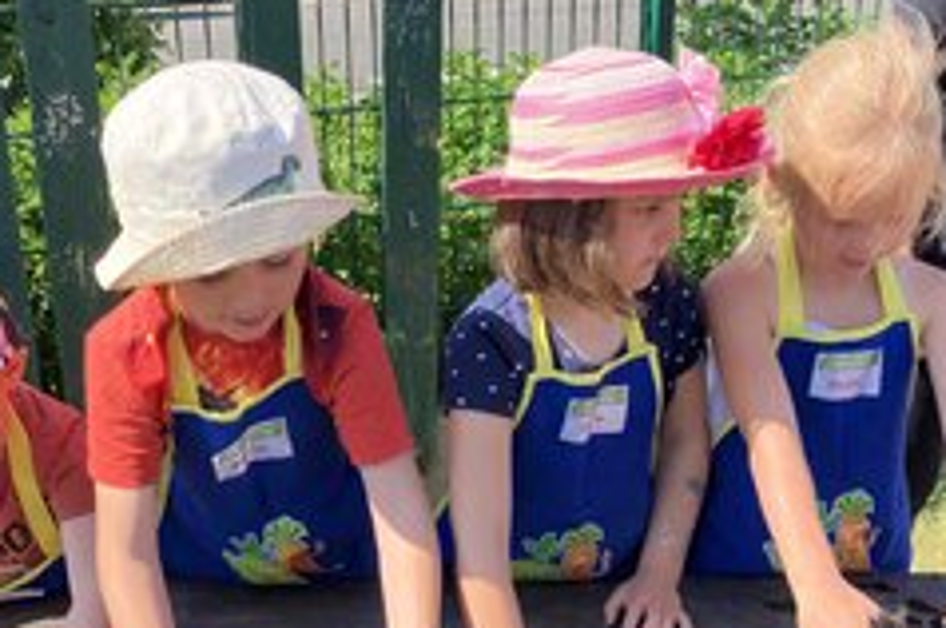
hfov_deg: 40.4
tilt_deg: -19.7
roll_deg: +1.0
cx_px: 445
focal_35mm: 49
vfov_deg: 27.4
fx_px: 1286
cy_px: 393
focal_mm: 3.99
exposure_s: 1/796
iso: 32
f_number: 1.8
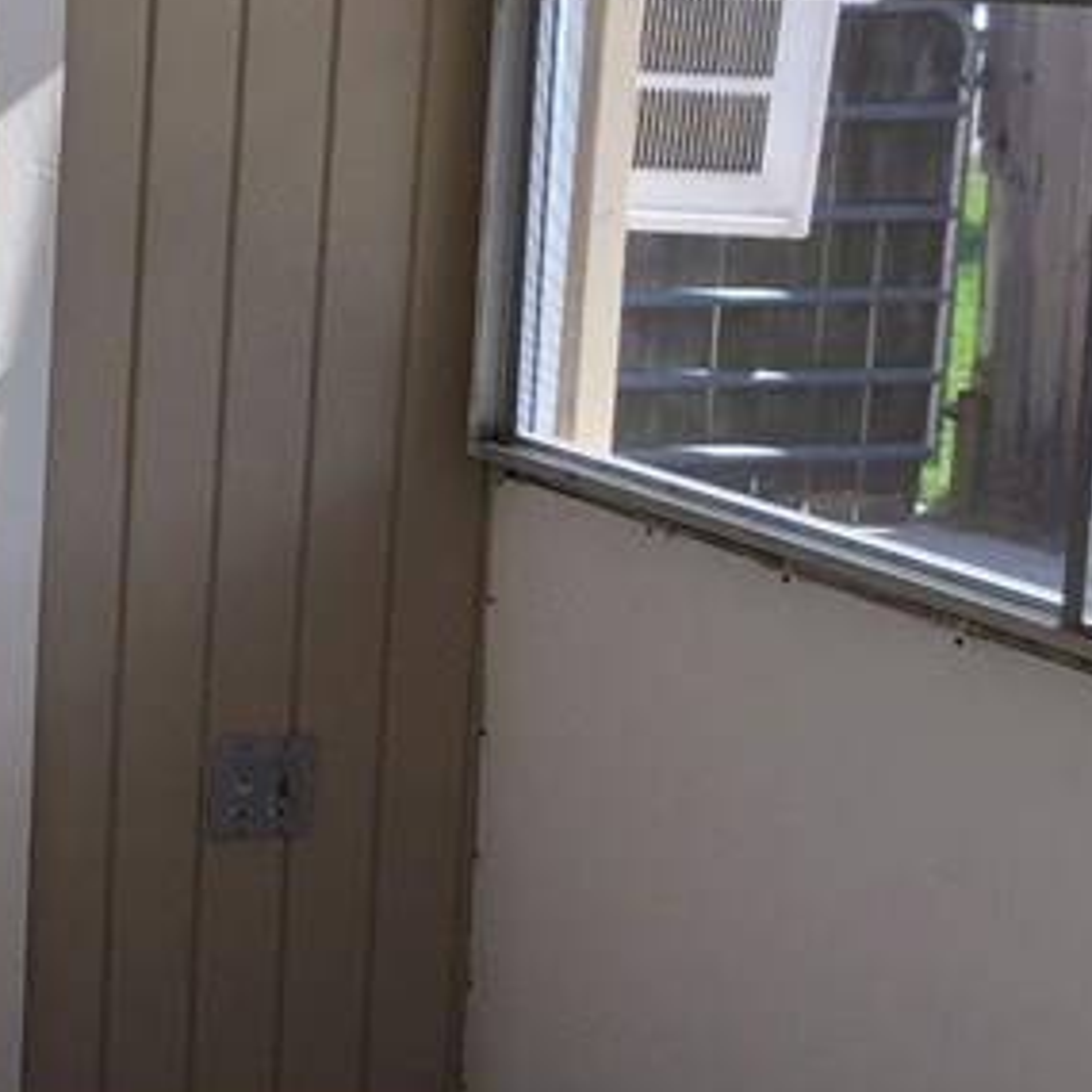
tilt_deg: -10.6
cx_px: -728
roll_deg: -2.5
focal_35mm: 92
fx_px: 3284
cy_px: 460
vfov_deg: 18.9
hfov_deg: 16.5
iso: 32
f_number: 2.2
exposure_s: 1/471
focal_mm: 4.15
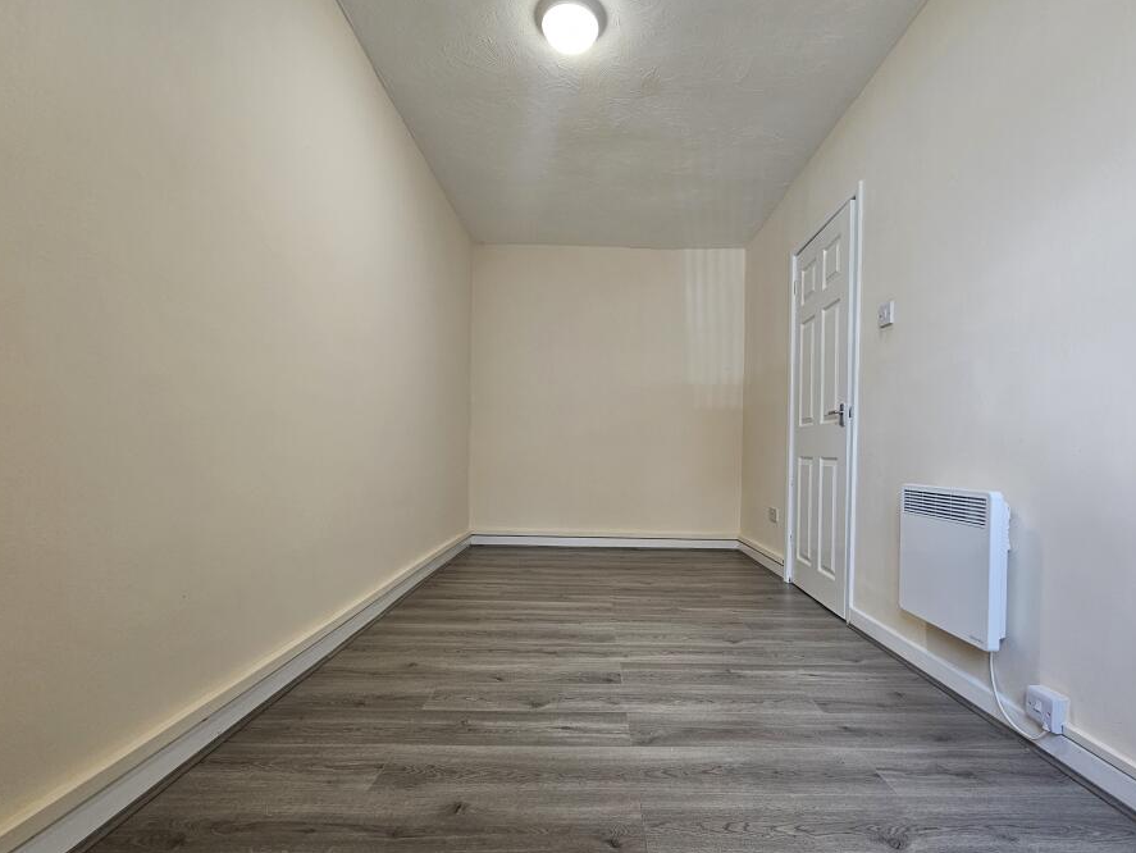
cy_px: 466
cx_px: 599
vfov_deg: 81.6
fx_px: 492
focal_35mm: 15
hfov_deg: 98.1
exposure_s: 1/70.8
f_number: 2.2
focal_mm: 2.2
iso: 100
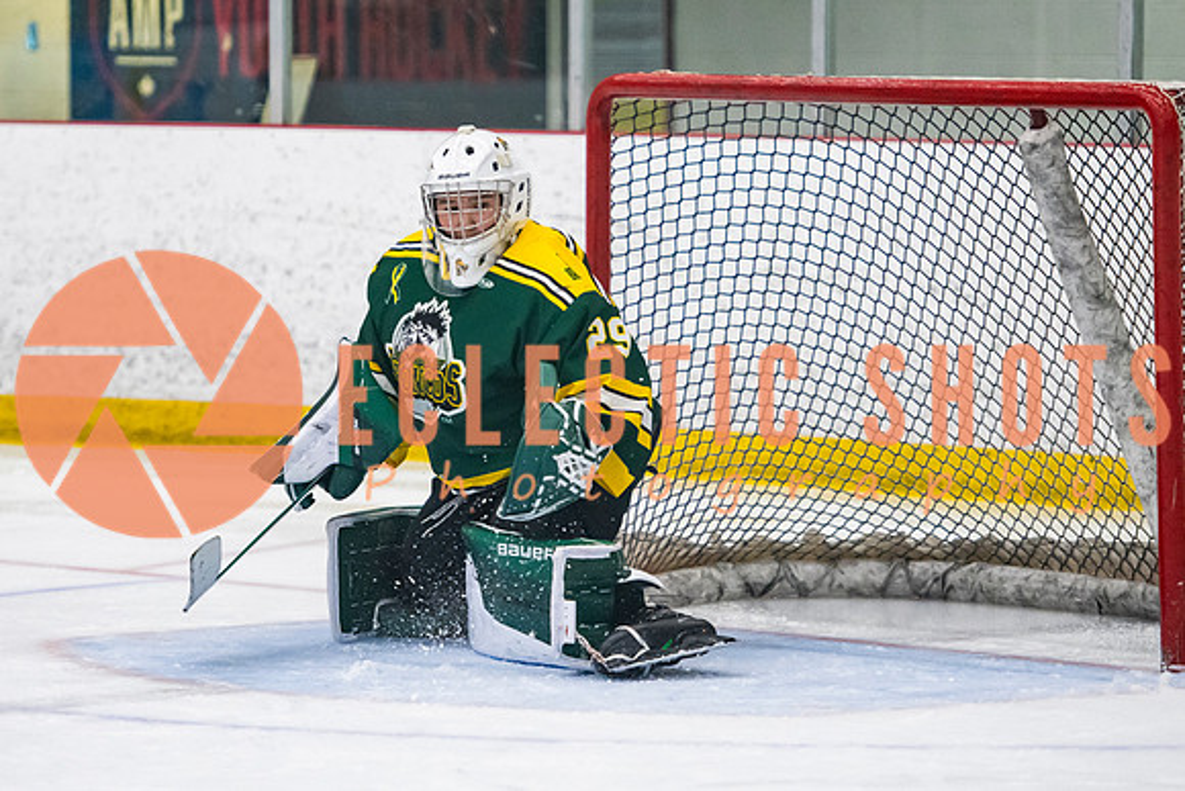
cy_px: 270
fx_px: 8108
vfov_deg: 5.6
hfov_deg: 8.4
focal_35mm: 246
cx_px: 470
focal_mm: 145
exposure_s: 1/640
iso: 2500
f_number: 3.2
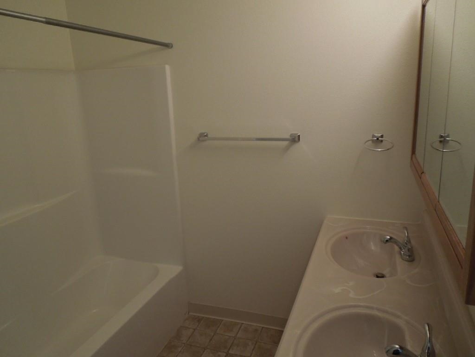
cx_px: 238
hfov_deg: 69.4
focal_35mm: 25
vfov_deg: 54.9
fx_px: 343
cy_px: 178
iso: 250
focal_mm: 4.5
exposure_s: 1/30
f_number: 3.3
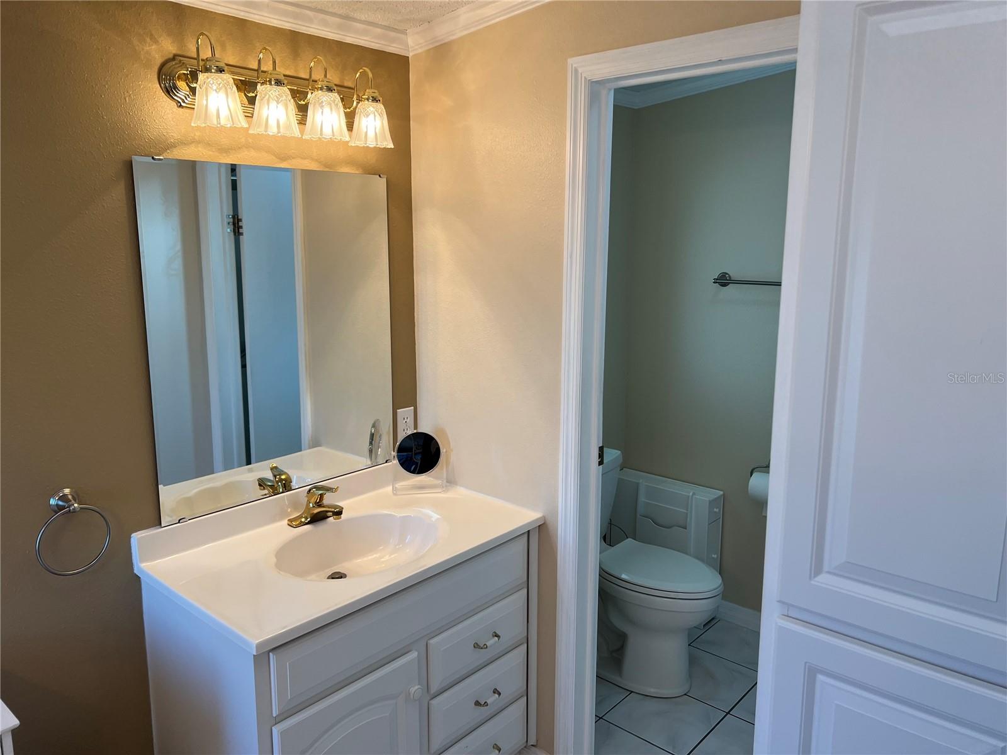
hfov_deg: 67.3
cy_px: 378
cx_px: 504
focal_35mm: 26
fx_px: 756
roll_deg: -0.5
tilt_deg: -9.9
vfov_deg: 53.1
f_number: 1.5
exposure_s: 1/120
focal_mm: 5.7
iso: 64
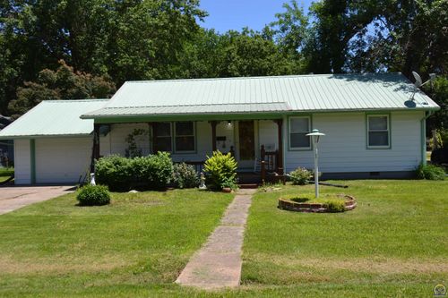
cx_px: 224
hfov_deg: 51.3
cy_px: 149
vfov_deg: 35.5
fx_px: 466
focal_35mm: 38
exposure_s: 1/250
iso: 100
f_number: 8
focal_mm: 25
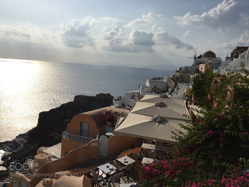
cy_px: 94
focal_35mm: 29
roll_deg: -2.9
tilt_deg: -8.4
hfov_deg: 61.7
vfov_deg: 48.2
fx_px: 209
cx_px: 124
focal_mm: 4.15
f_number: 2.2
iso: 25
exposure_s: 1/5917
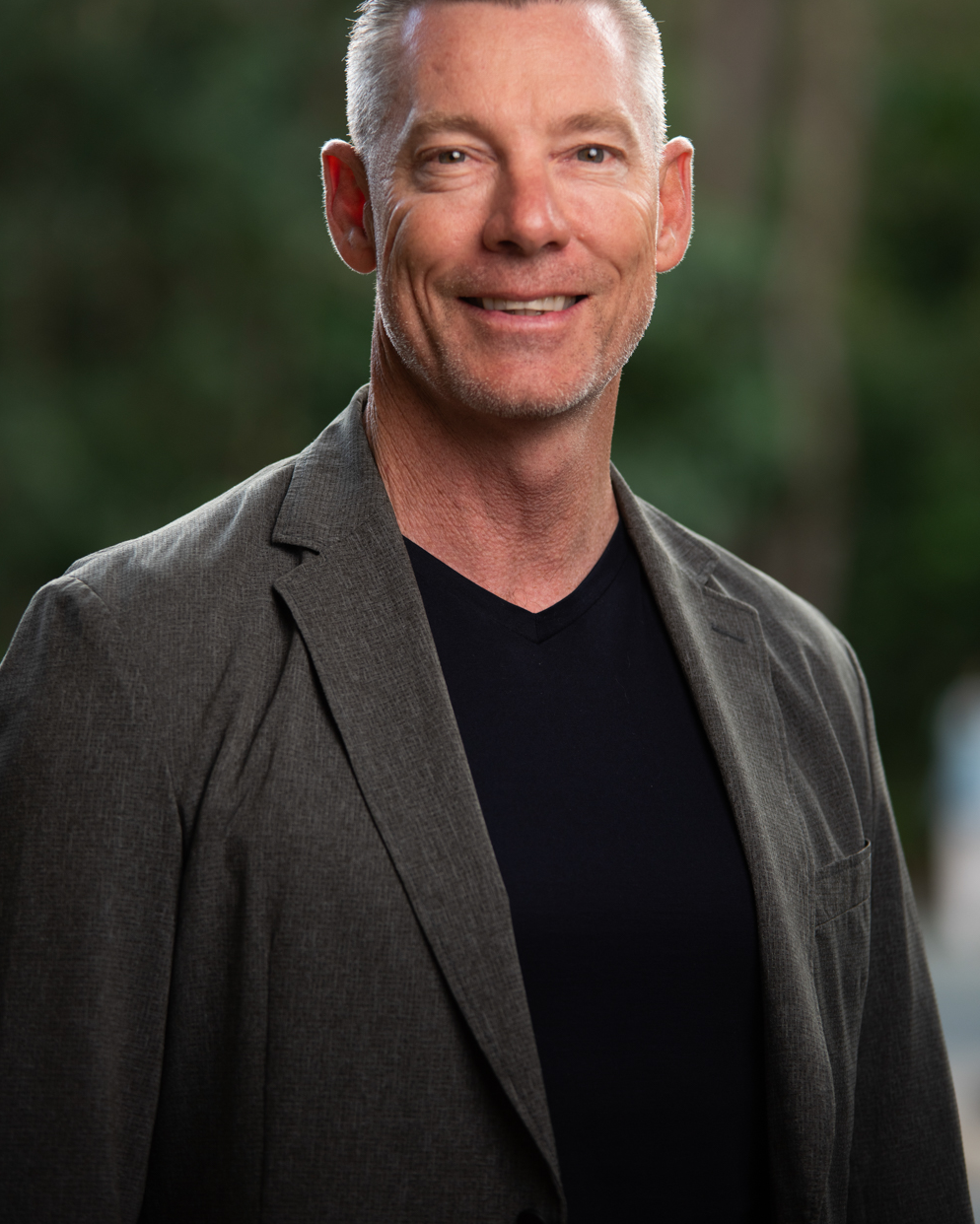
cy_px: 520
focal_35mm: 153
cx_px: 489
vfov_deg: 12.6
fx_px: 5546
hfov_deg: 10.1
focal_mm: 135
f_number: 3.2
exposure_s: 1/320
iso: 250
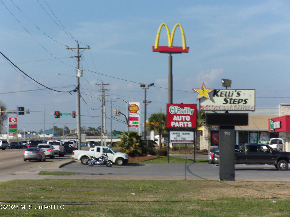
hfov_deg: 17.1
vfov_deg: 12.9
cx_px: 145
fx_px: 963
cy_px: 108
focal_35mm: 115
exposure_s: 1/70
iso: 80
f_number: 16.5
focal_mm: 20.6
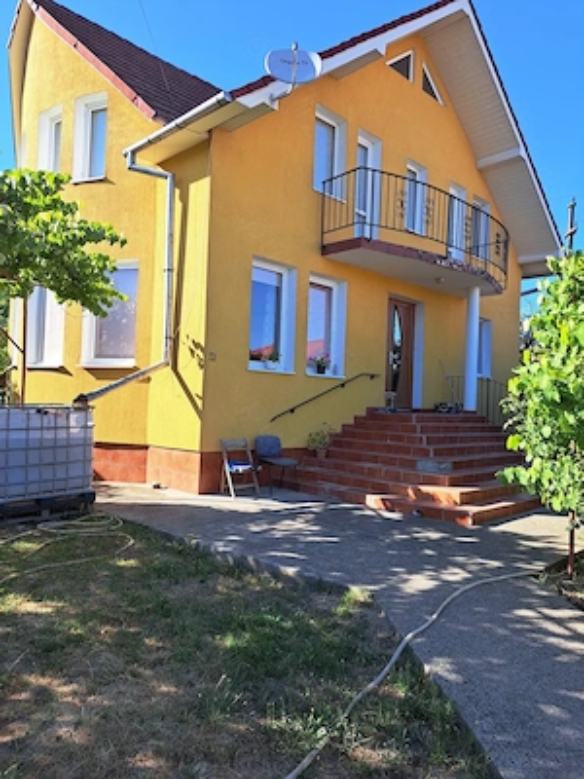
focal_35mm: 24
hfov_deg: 56.8
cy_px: 390
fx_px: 540
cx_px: 292
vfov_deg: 71.6
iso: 50
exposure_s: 1/669
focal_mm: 5.23
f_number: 1.8
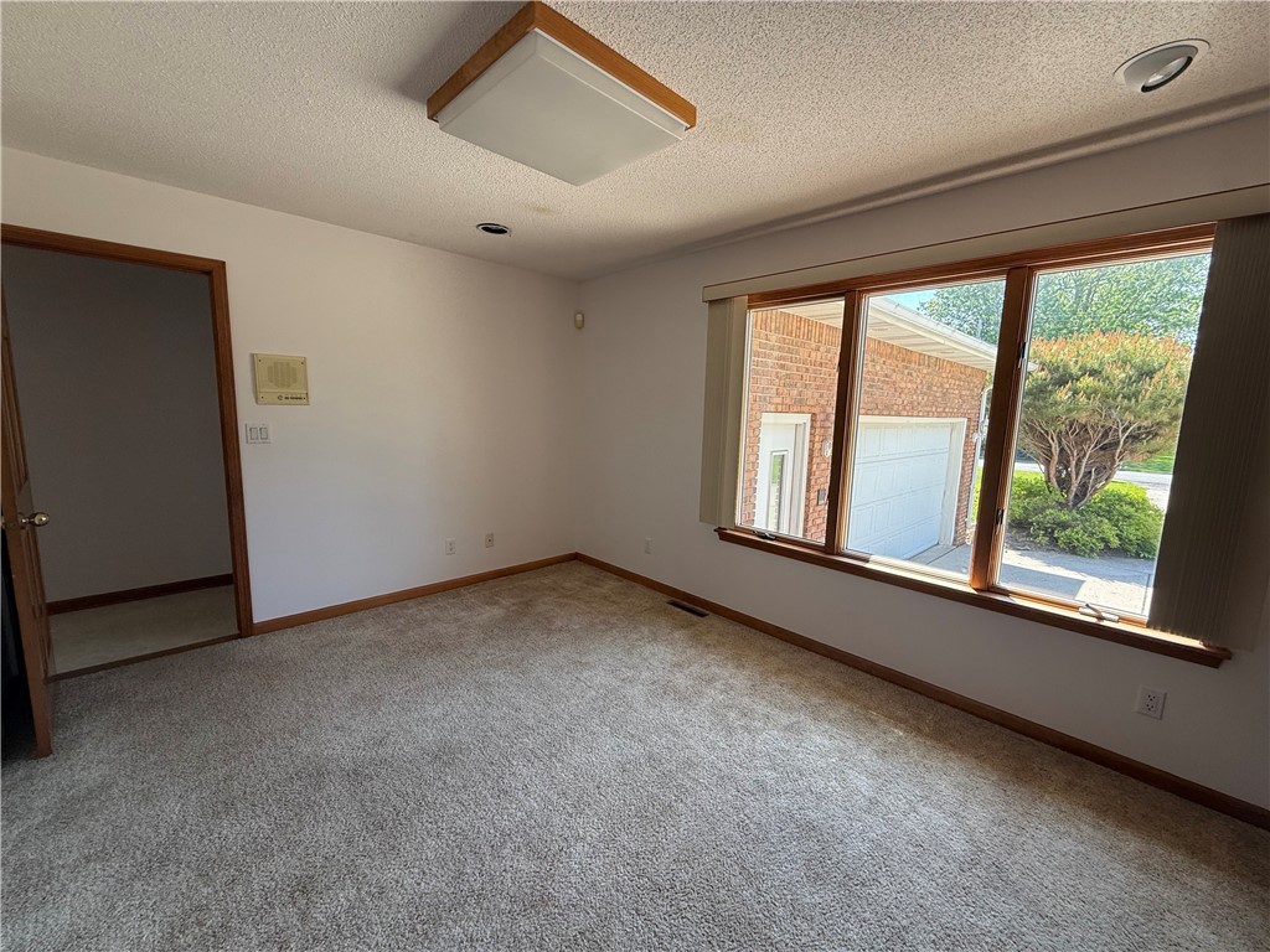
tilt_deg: -7.1
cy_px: 476
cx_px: 635
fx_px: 514
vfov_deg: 85.7
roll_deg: -2.3
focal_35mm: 14
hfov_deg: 102.1
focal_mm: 2.22
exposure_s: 1/141
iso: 64
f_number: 2.2
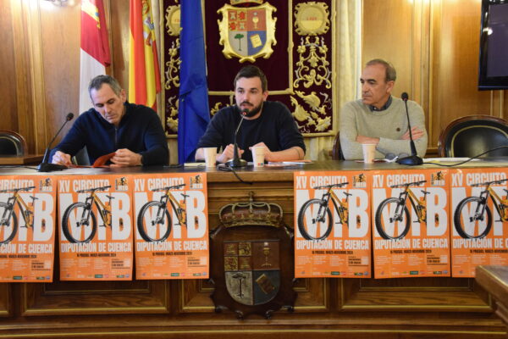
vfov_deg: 28.1
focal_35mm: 48
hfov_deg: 41.1
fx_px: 677
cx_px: 254
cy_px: 170
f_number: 4.5
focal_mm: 32
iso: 4000
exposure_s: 1/80
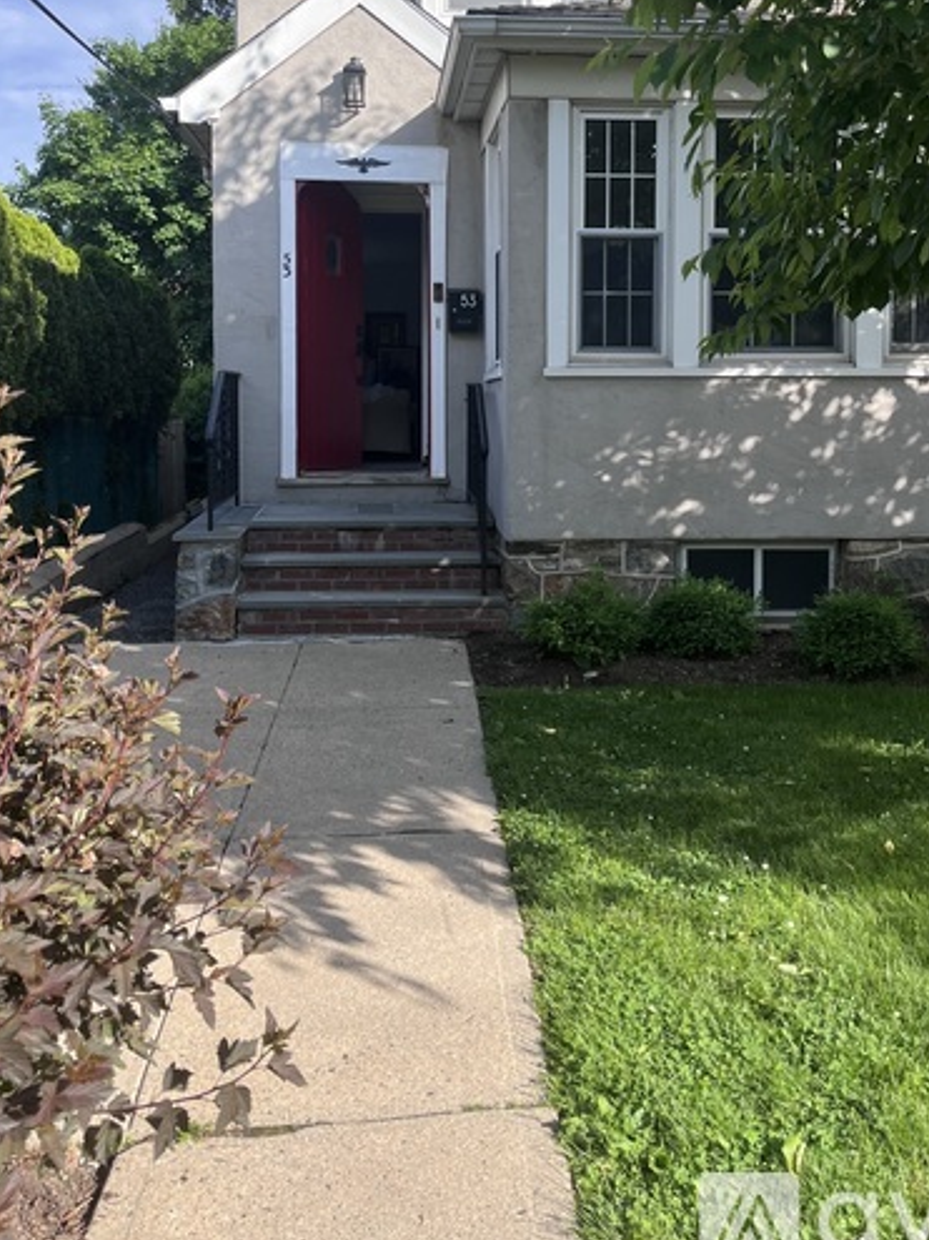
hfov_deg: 40.7
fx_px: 1253
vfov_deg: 51.9
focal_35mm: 35
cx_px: 478
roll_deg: -0.4
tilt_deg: +0.1
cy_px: 437
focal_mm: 5.1
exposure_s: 1/1536
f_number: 1.6
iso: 50
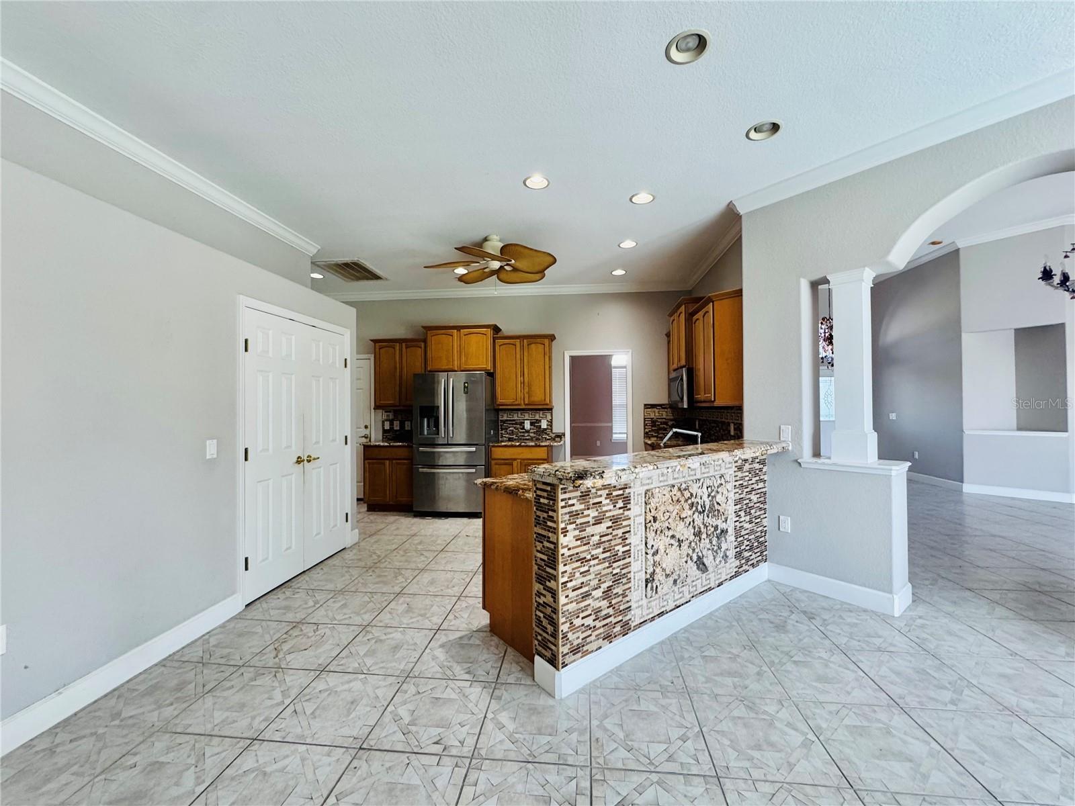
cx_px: 538
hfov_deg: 102.1
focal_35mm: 14
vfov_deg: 85.7
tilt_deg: +0.5
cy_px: 403
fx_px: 435
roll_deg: +0.2
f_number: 2.2
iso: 200
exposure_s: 1/120
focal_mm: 2.22
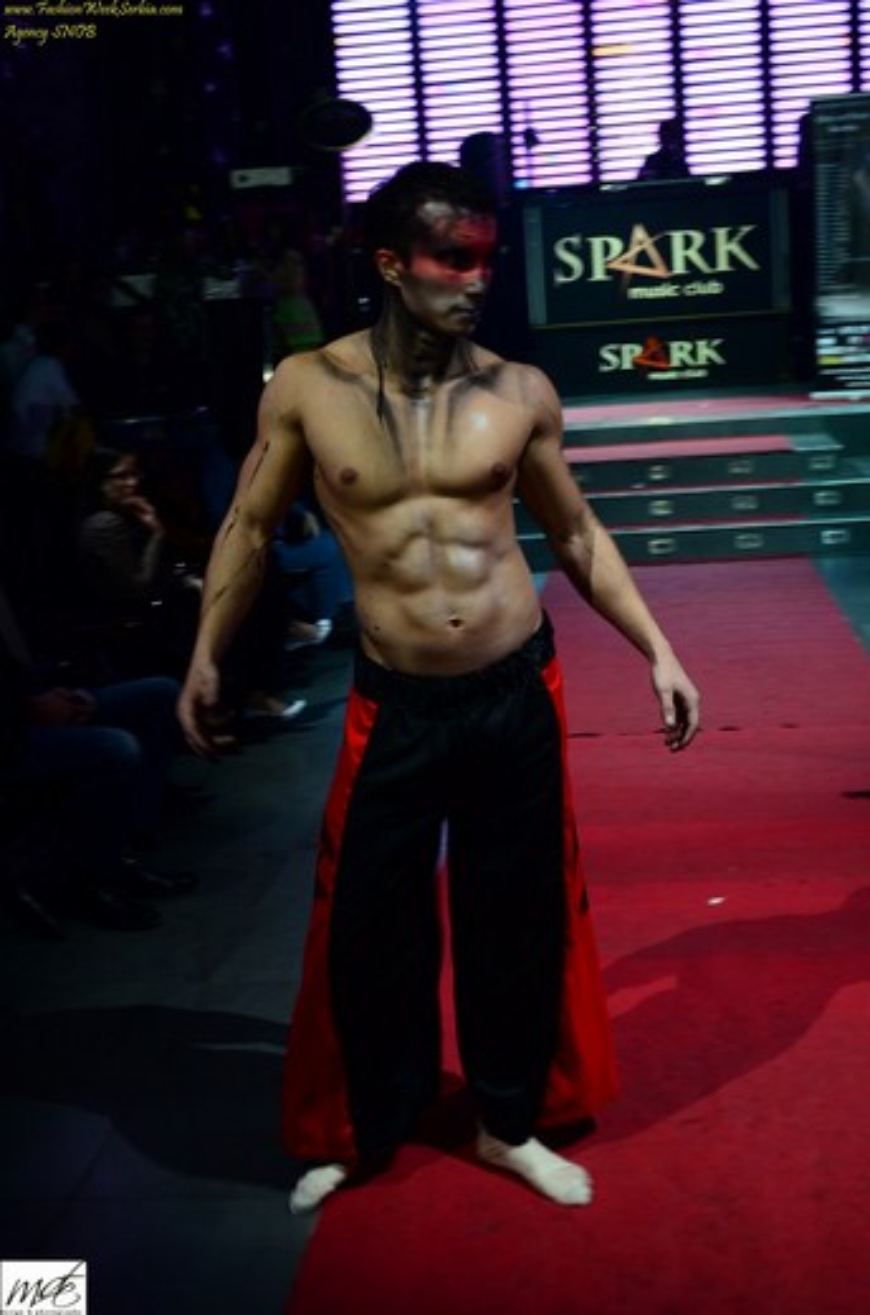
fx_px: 1640
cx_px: 435
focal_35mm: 45
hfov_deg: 29.7
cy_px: 658
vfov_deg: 43.7
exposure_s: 1/30
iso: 500
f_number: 4.5
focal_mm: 30
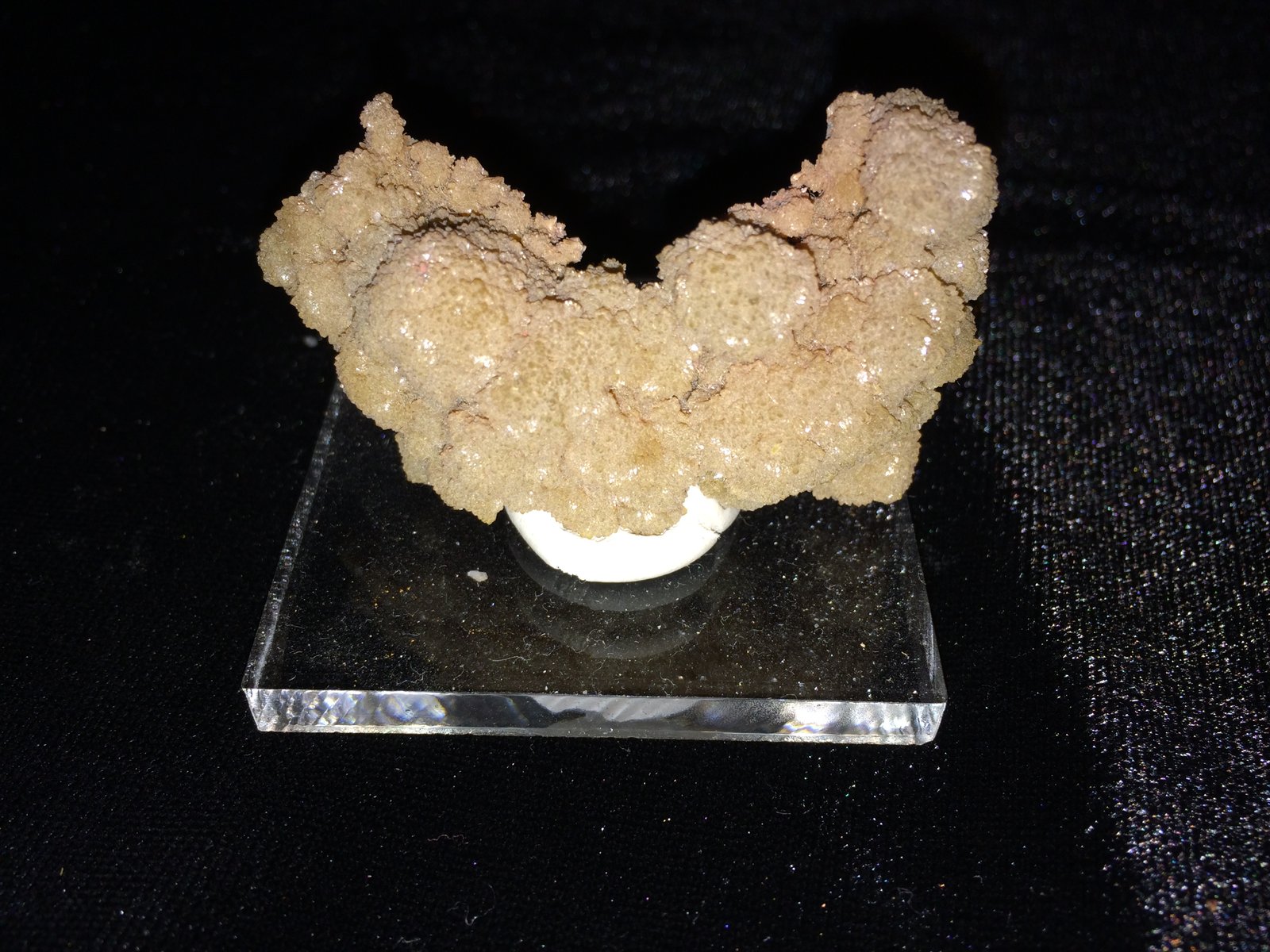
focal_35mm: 30
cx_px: 635
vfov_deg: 46.8
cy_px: 476
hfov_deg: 60.0
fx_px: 1101
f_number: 2.2
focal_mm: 4.12
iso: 32
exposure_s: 1/227
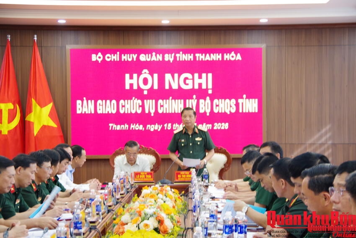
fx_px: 890
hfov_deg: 22.6
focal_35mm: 90
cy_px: 119
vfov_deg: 15.2
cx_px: 178
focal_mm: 60
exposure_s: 1/30
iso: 1600
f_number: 6.3
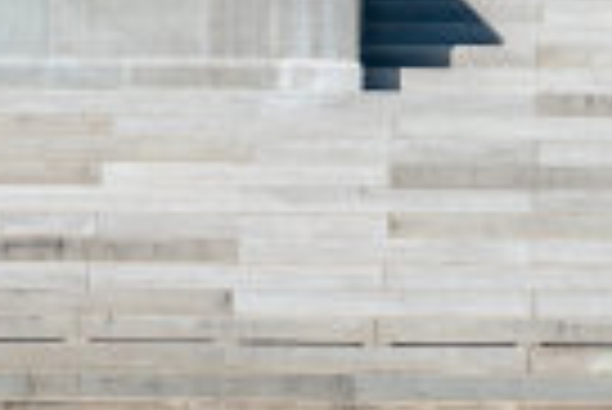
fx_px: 8015
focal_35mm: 471
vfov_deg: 2.9
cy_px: -491
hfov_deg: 4.4
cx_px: 18
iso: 100
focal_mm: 70
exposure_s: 1/250
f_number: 9
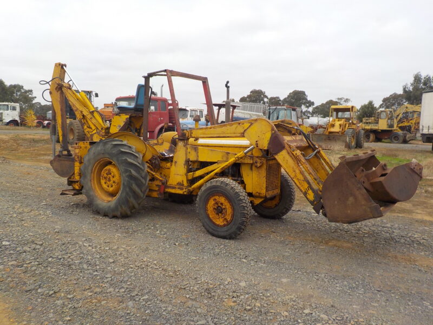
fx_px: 375
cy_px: 162
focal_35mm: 30
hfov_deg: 60.0
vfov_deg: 46.8
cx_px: 216
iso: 125
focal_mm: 4.1
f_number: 3.3
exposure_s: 1/500
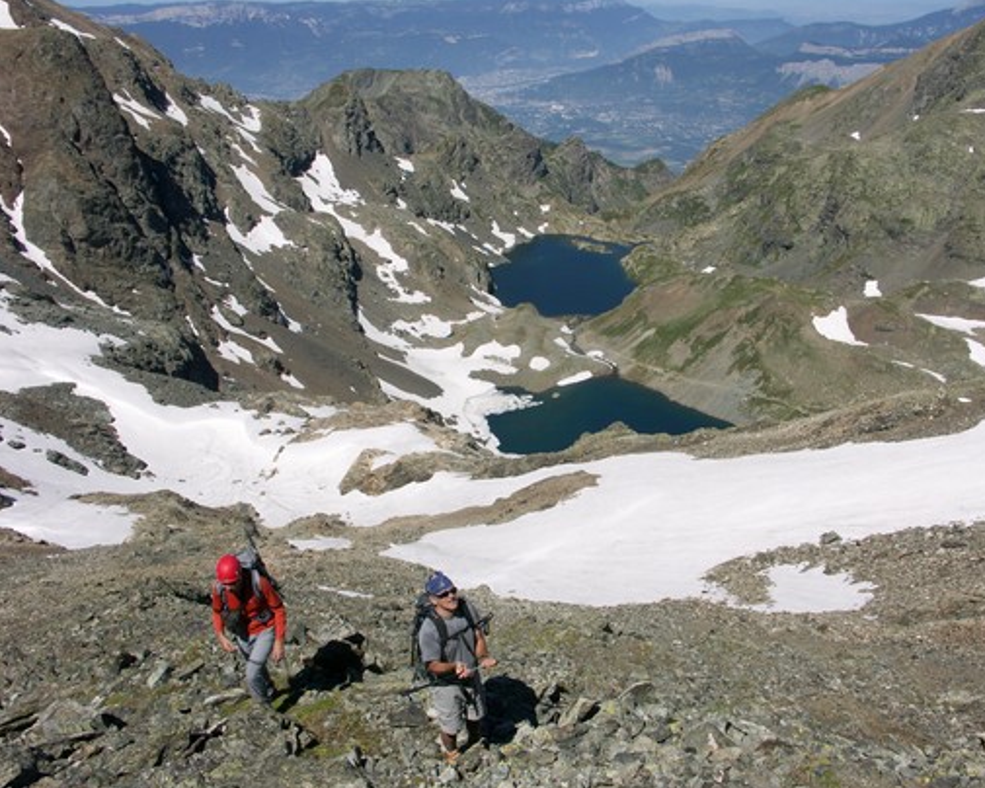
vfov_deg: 43.4
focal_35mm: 34
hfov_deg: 52.8
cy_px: 399
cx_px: 534
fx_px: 991
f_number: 8
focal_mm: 8.23
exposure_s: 1/400
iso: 64
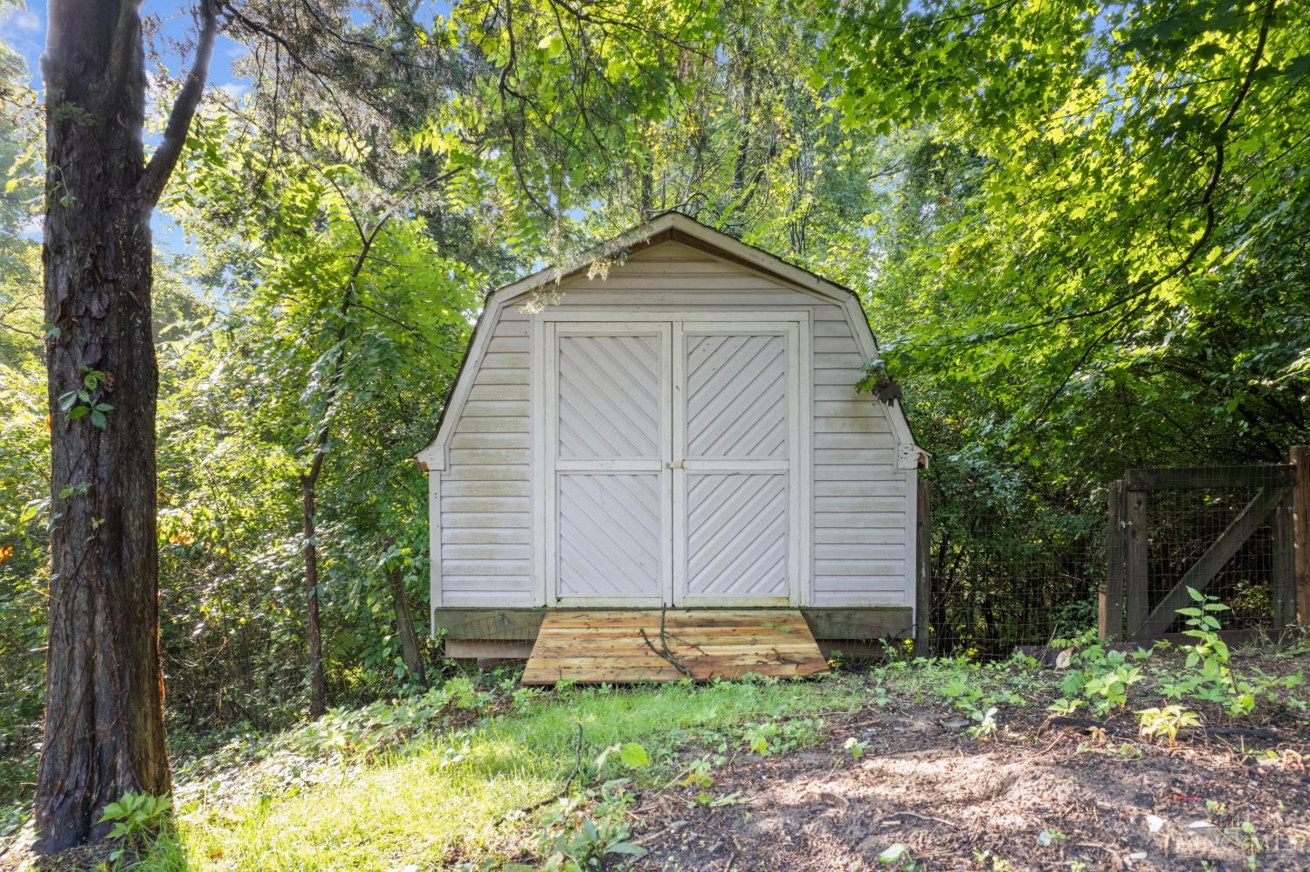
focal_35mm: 22
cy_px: 436
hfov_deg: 78.6
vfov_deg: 57.2
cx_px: 655
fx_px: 800
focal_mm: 8.38
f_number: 2.8
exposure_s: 1/50
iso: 100
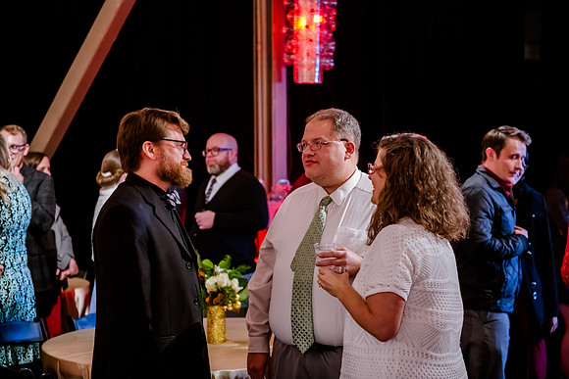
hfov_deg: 28.8
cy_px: 190
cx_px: 284
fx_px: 1107
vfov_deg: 19.5
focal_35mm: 70
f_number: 2.8
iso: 3200
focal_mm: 70
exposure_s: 1/50
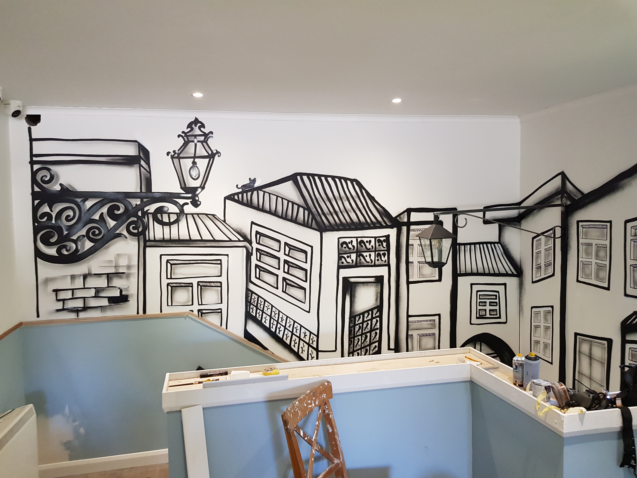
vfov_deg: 53.1
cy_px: 239
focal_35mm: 26
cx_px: 318
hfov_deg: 67.3
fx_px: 478
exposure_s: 1/33
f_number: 1.7
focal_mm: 4.3
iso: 160
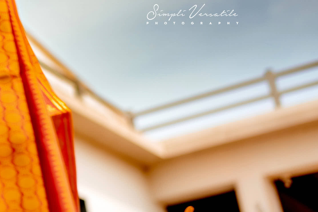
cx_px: -330
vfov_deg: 9.1
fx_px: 1298
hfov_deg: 12.3
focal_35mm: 147
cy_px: -121
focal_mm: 35
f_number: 2
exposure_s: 1/1600
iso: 100
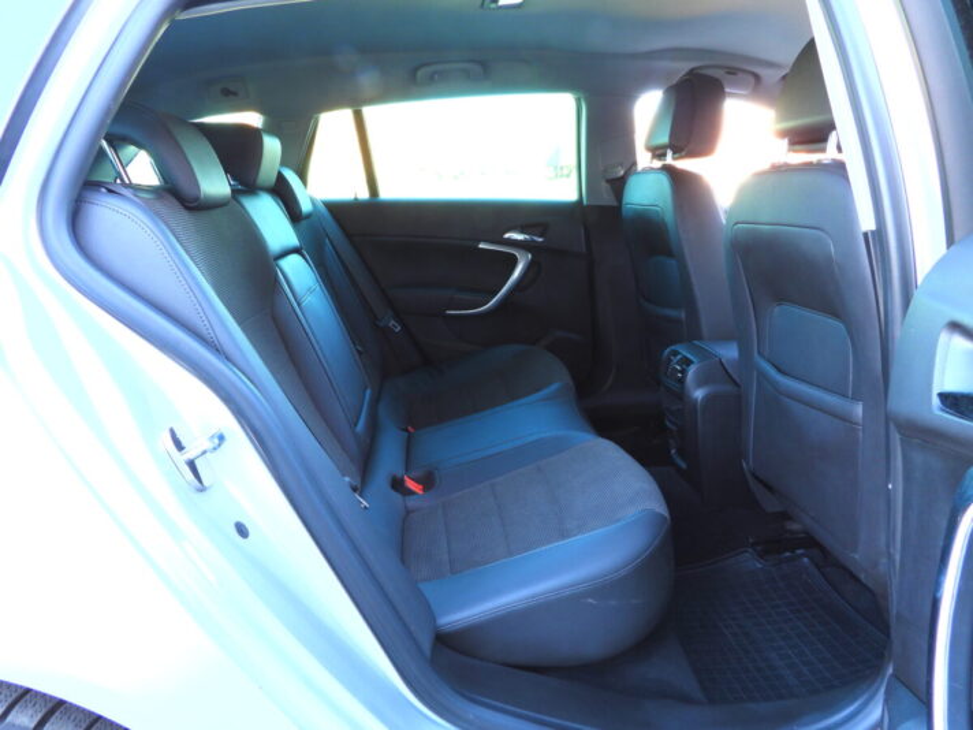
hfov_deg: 71.6
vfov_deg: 56.8
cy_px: 365
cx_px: 486
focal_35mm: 24
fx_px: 675
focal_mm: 4.3
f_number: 4
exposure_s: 1/15
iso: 125
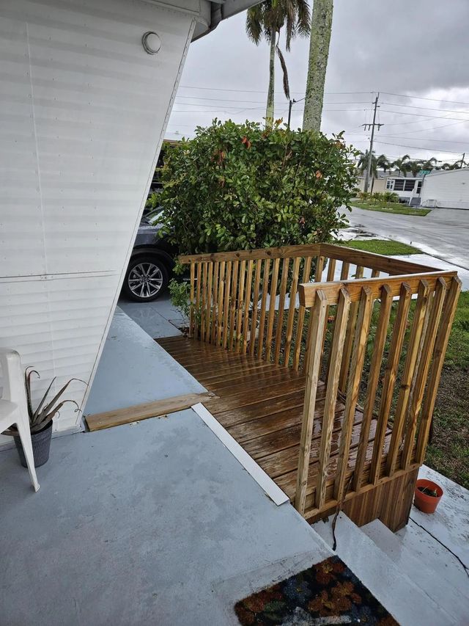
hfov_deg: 58.9
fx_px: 415
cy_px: 313
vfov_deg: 73.9
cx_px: 234
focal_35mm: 23
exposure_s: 1/184
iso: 25
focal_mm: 5.4
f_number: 1.8
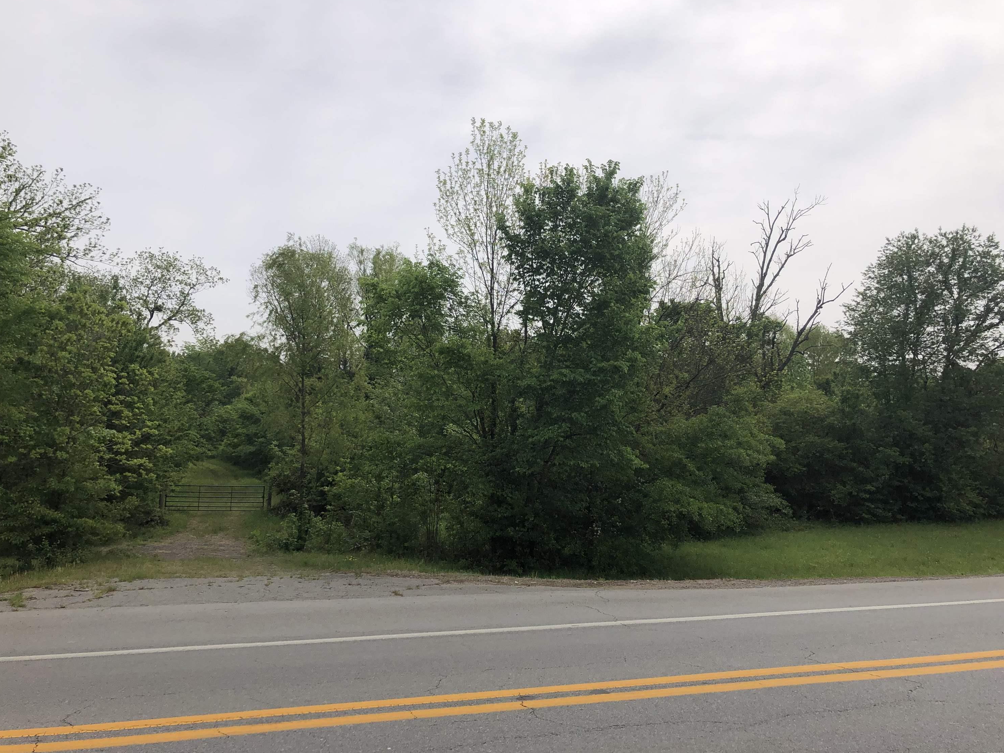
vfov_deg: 48.2
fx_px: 841
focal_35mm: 29
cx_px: 501
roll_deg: +0.2
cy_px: 369
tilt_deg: +6.8
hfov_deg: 61.7
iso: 20
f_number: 1.8
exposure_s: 1/3472
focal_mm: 4
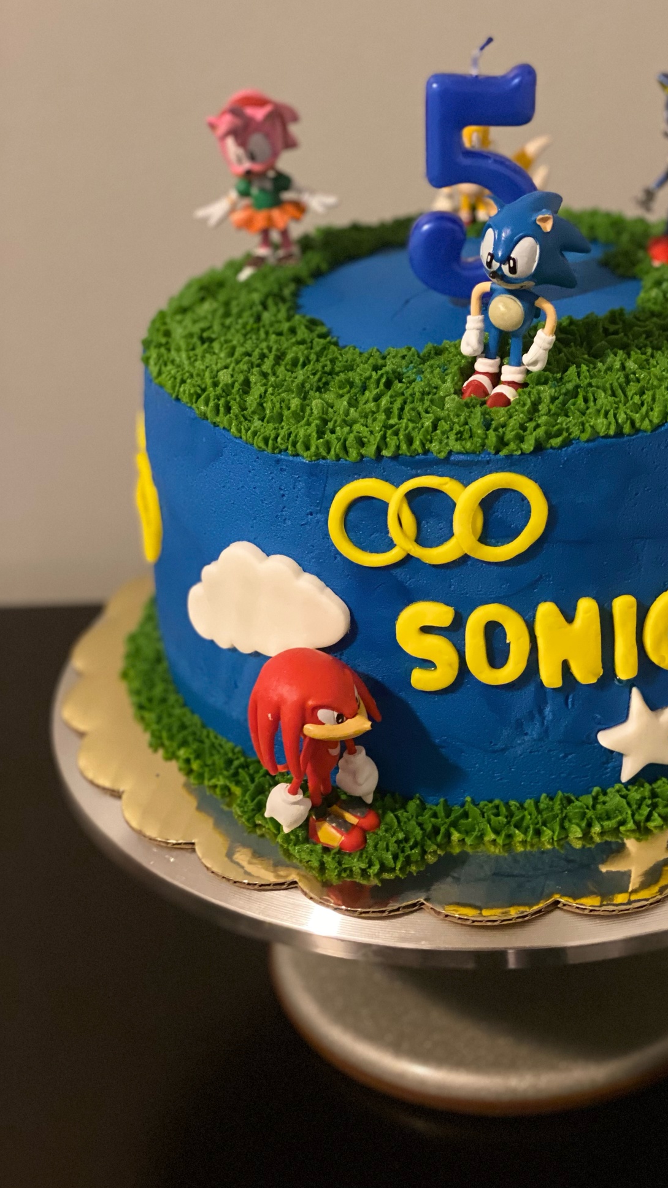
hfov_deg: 20.3
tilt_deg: -28.4
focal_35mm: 59
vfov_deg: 35.4
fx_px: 1858
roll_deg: +2.7
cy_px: 573
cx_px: 463
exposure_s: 1/15
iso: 500
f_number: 2
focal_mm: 6
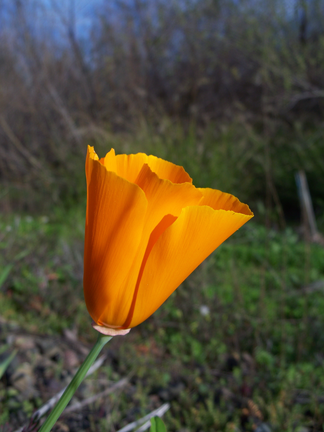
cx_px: 162
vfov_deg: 50.1
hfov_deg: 38.7
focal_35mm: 37
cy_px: 216
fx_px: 462
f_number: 4
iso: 64
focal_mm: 7.8
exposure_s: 1/500
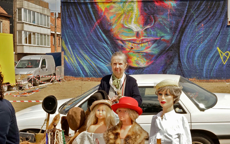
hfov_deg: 36.7
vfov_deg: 23.5
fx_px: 345
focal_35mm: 55
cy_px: 57
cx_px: 144
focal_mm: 35
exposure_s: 1/200
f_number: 20
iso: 640
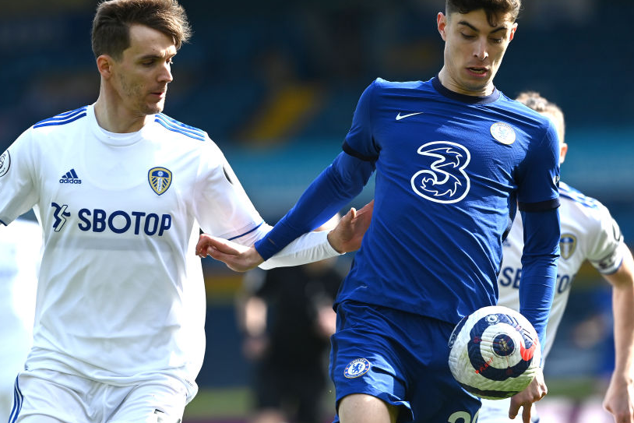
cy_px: 231
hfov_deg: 4.1
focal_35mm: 503
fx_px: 8859
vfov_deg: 2.7
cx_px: 258
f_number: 4.5
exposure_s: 1/2500
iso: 800
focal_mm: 400
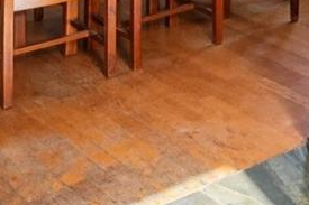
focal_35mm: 96
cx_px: 527
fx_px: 823
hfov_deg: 17.8
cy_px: -268
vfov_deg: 11.9
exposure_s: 1/30
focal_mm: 11
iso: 400
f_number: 8
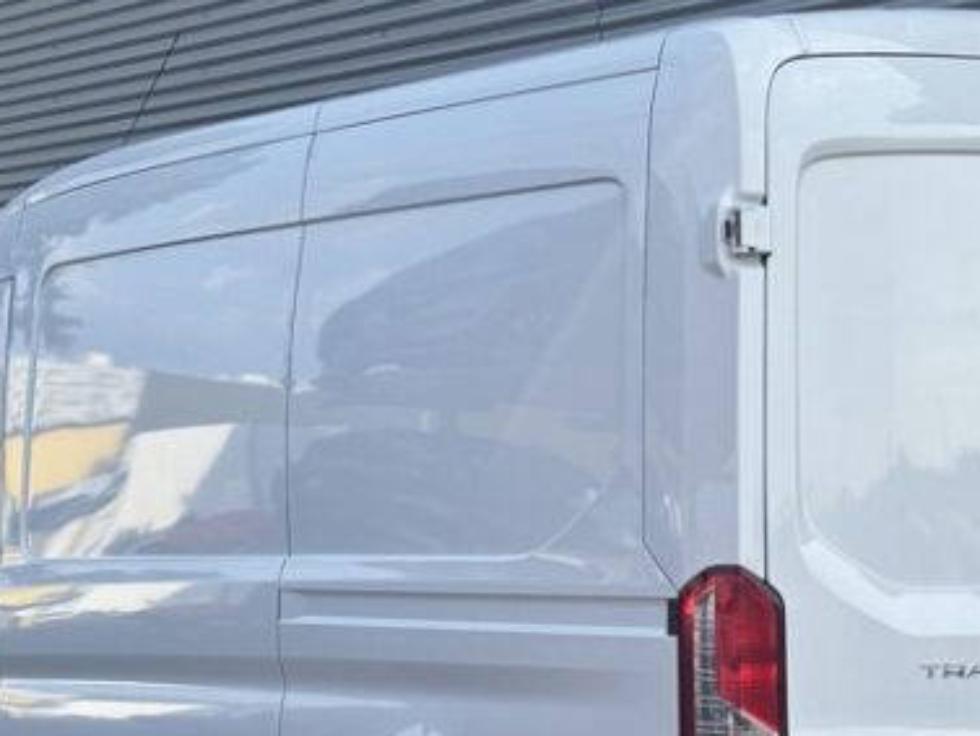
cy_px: 616
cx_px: 655
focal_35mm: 106
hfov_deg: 18.5
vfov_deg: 13.9
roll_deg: +0.1
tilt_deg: -3.7
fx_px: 3002
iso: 32
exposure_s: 1/1205
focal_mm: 5.96
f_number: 1.6
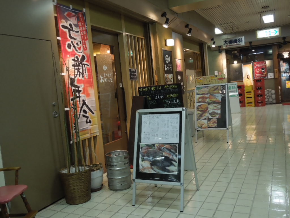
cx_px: 145
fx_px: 260
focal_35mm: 31
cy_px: 109
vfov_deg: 45.4
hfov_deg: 58.4
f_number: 3.6
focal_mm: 5.6
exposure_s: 1/30
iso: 280
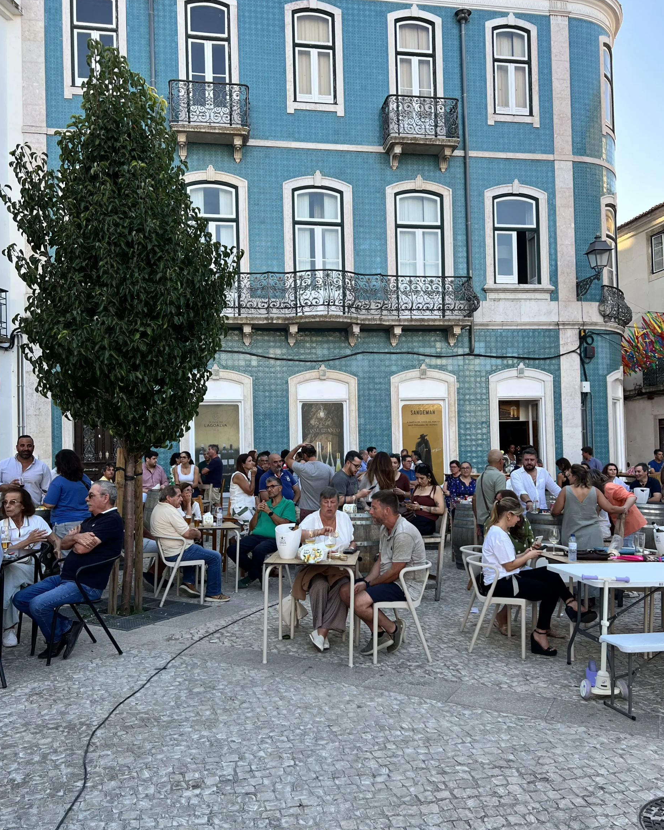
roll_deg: +2.2
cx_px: 336
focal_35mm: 28
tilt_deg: +2.8
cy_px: 428
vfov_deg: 62.2
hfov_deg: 51.5
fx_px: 688
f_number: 1.5
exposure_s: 1/353
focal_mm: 5.7
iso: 50
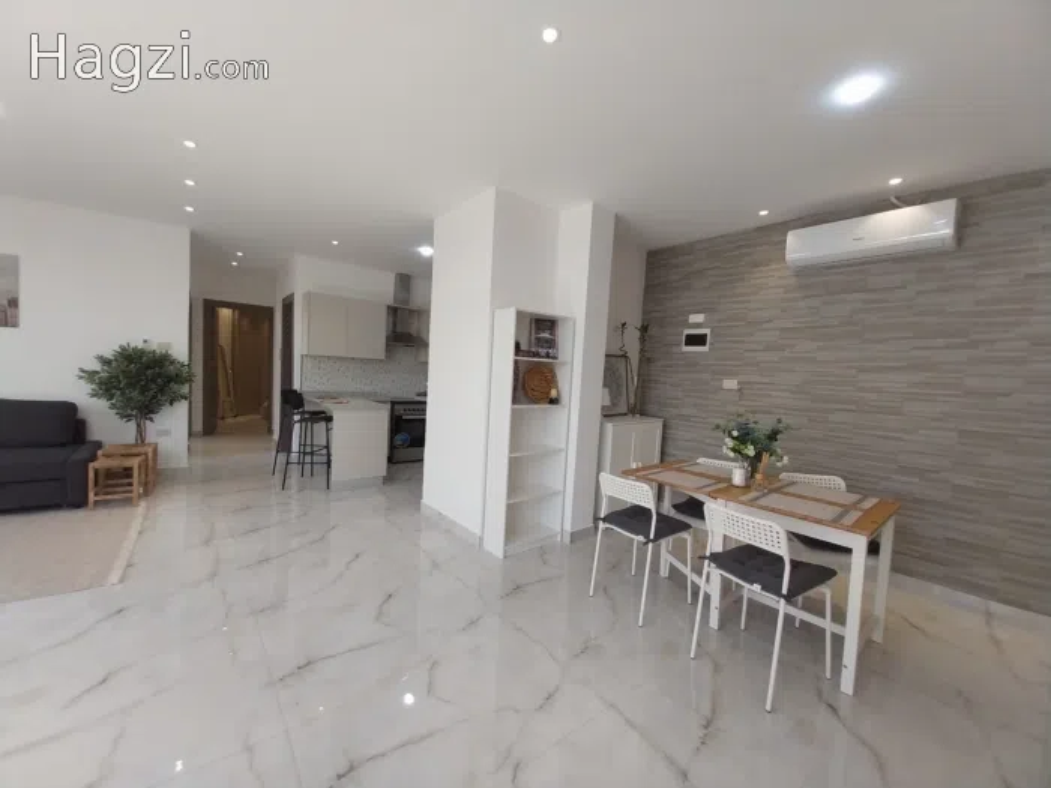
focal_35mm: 13
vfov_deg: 89.9
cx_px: 526
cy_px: 394
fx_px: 395
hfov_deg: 106.2
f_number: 2.2
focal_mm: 1.3
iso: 80
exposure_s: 1/100
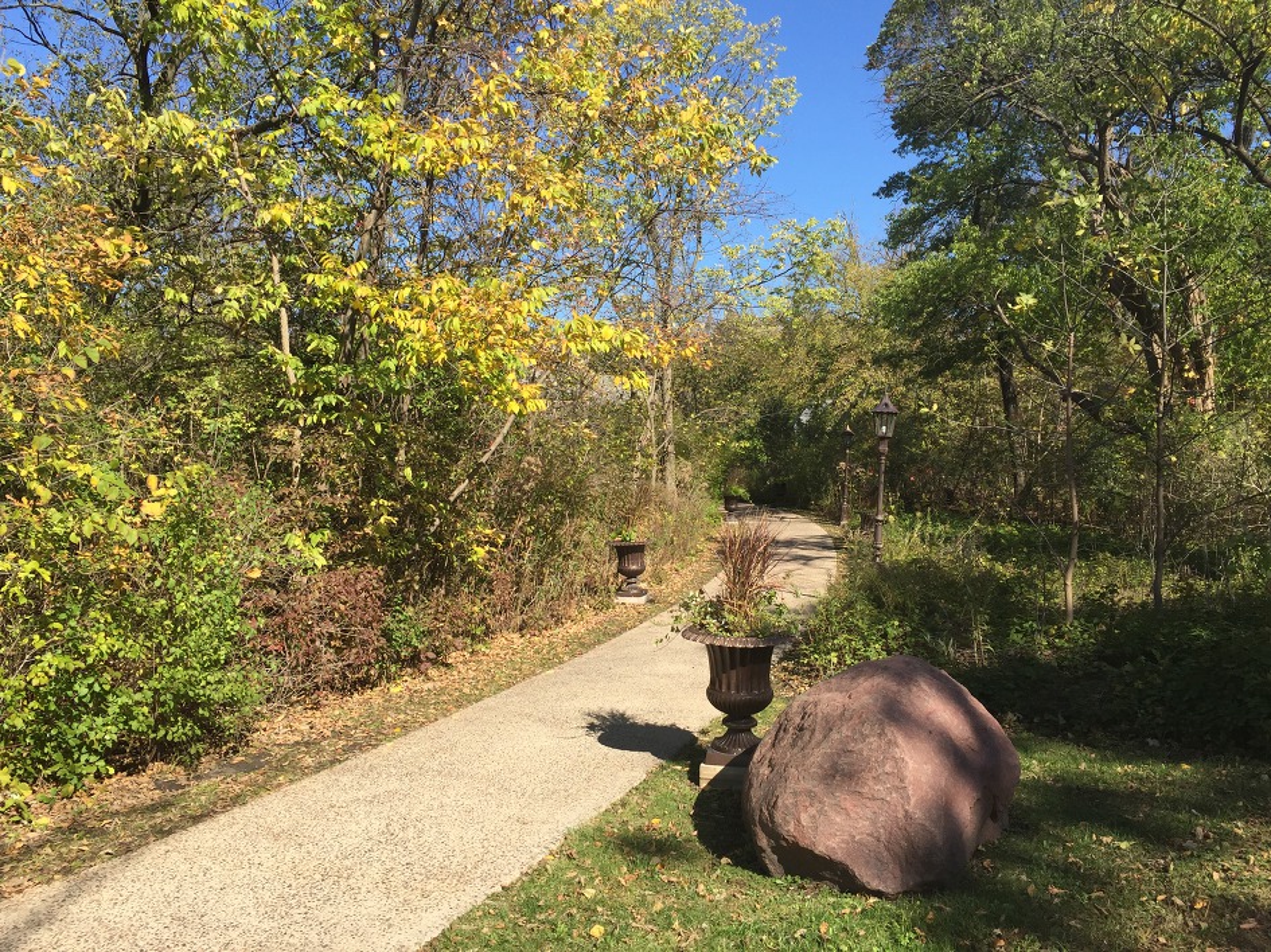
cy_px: 476
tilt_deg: -1.0
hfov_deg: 61.7
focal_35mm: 29
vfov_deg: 48.2
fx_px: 1064
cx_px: 636
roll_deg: -0.3
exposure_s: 1/1364
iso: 32
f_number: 2.2
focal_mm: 4.15
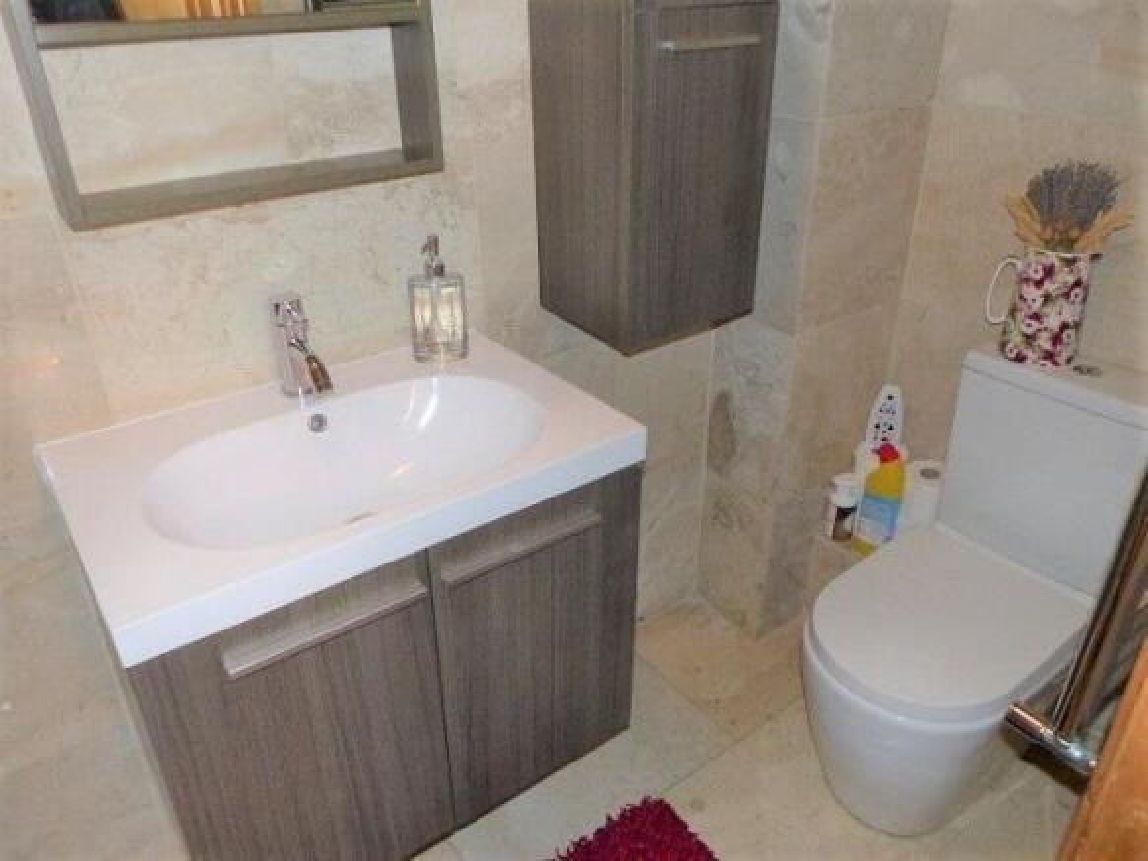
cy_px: 430
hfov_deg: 69.4
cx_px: 574
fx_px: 829
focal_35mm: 25
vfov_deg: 54.9
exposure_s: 1/60
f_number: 2.8
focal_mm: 4.5
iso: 400
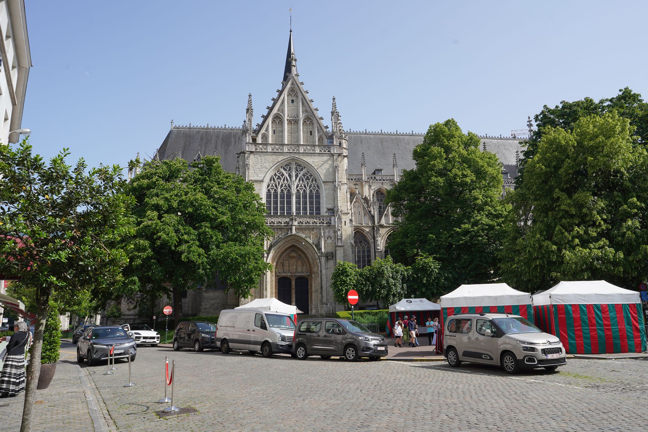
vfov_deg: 53.1
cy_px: 216
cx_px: 324
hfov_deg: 73.7
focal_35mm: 24
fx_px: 432
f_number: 13
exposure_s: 1/100
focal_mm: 24
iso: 100
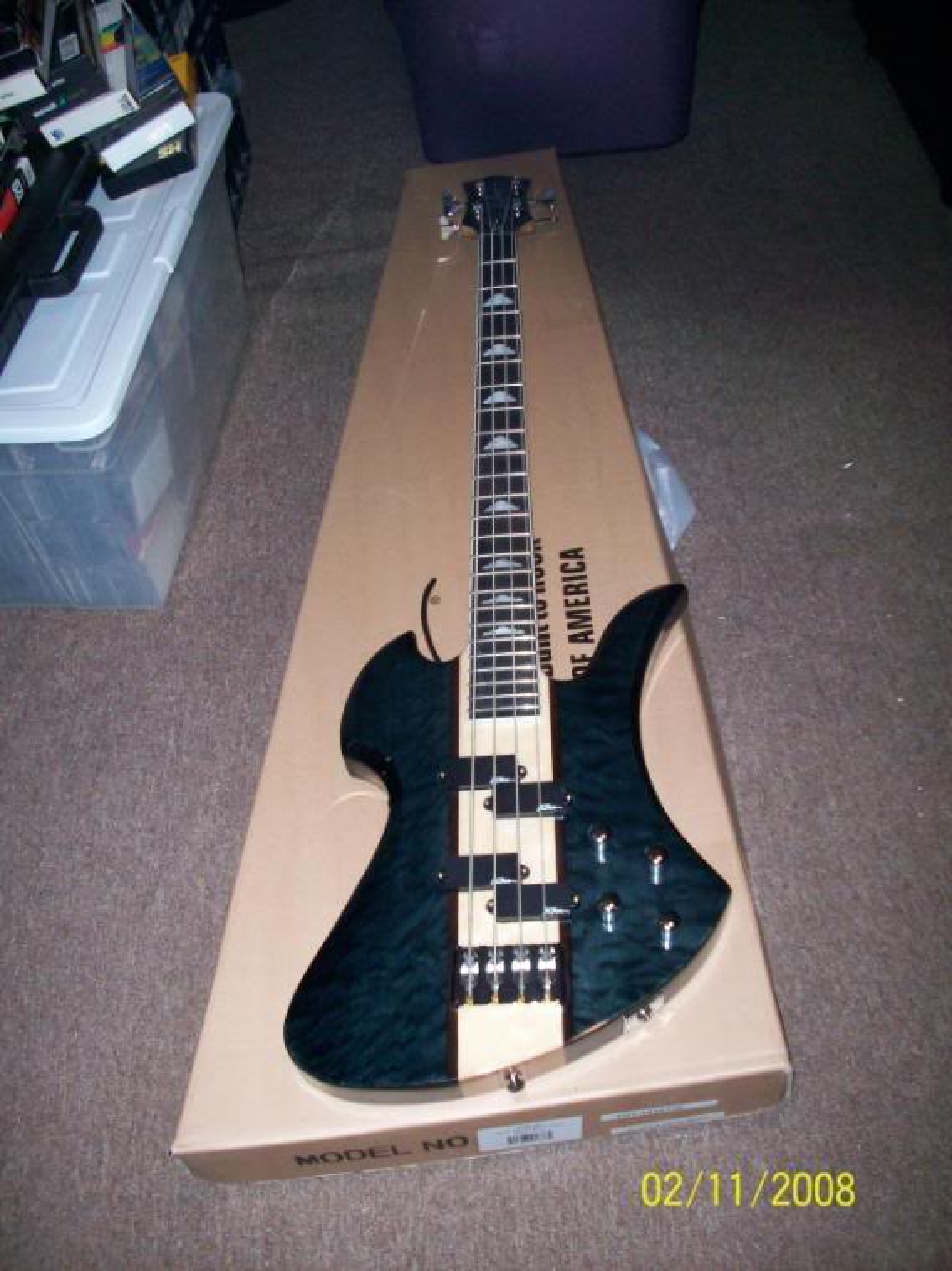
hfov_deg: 38.6
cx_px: 476
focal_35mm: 37
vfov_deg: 50.2
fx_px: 1358
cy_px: 636
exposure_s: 1/45
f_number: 2.8
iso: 160
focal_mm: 6.2
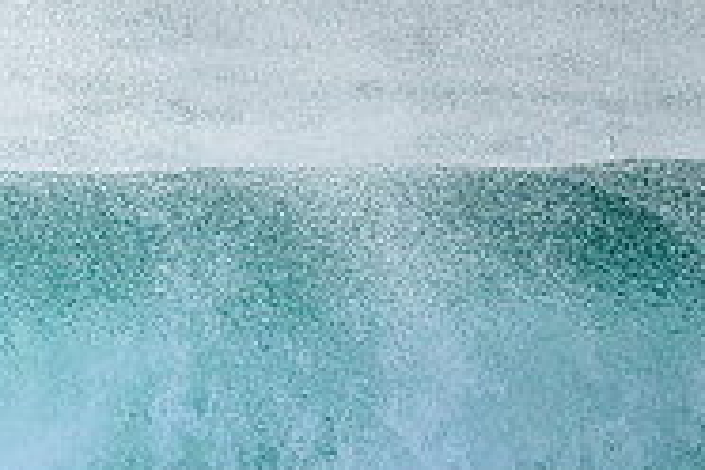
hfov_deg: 0.8
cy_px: 466
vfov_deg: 0.5
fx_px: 51187
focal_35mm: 2614
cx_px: -315
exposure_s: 1/2500
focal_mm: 800
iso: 800
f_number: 6.3
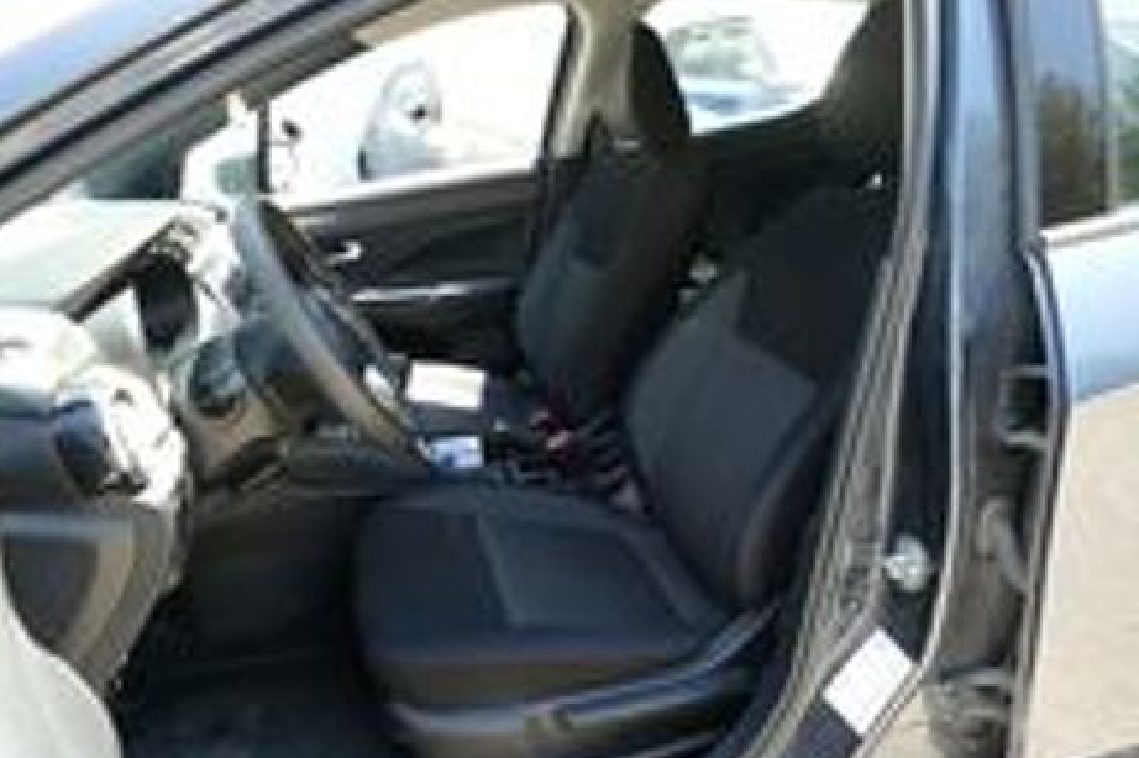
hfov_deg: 69.4
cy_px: 386
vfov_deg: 49.5
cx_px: 548
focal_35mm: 26
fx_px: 822
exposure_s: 1/125
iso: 125
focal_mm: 9.12
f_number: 2.8
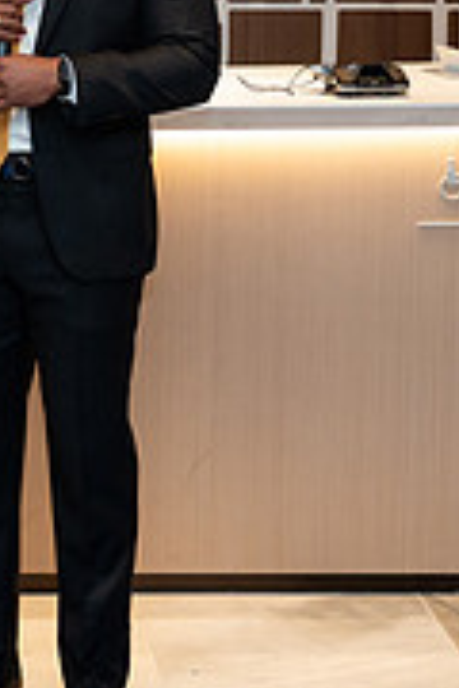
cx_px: -120
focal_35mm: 124
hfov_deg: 10.8
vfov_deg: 16.4
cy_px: 156
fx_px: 2371
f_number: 3.2
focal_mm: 33.5
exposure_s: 1/160
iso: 400
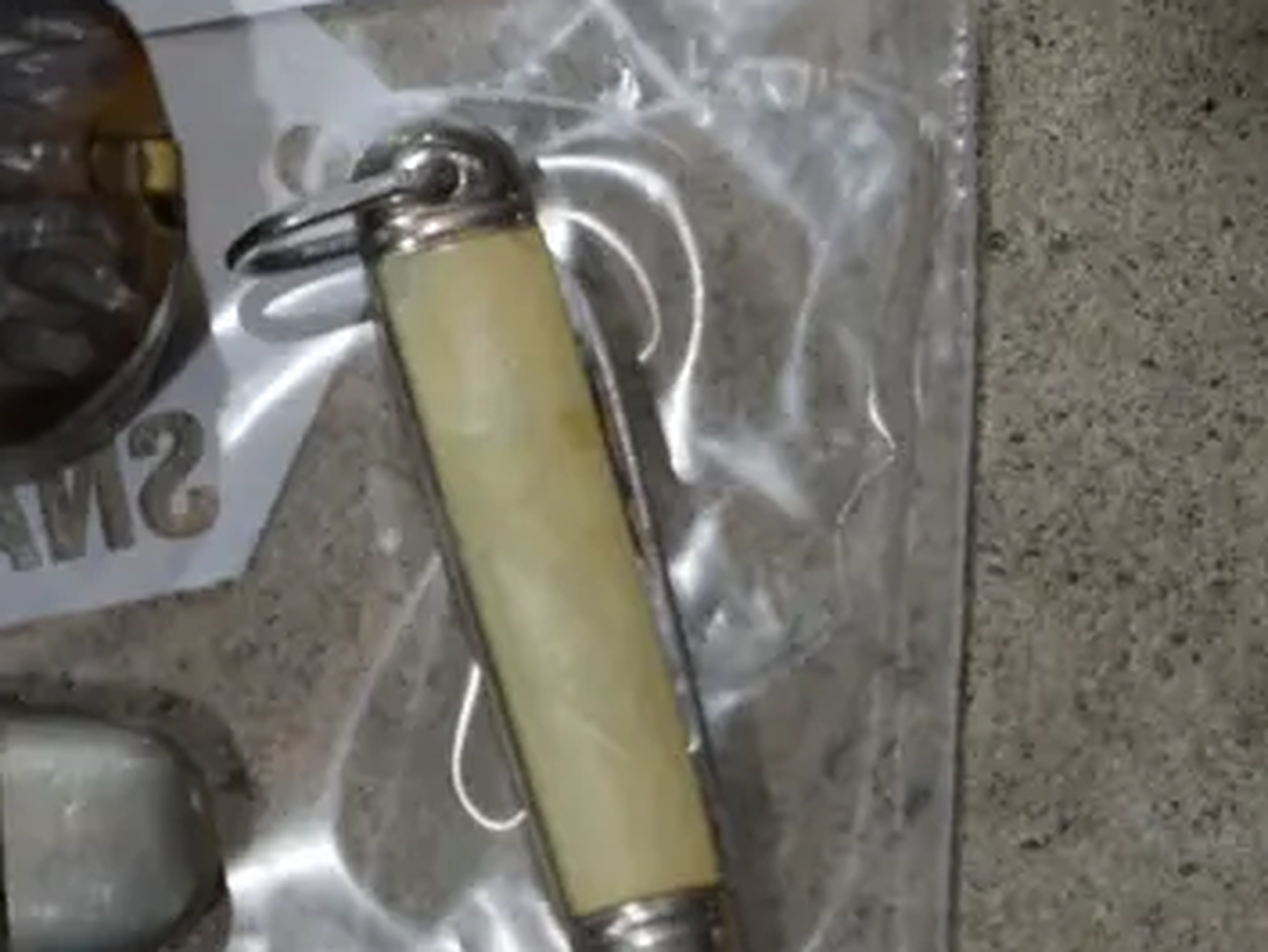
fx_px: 5533
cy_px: 171
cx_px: -388
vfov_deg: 9.8
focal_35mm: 151
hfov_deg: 12.7
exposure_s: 1/60
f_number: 5.3
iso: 200
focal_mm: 26
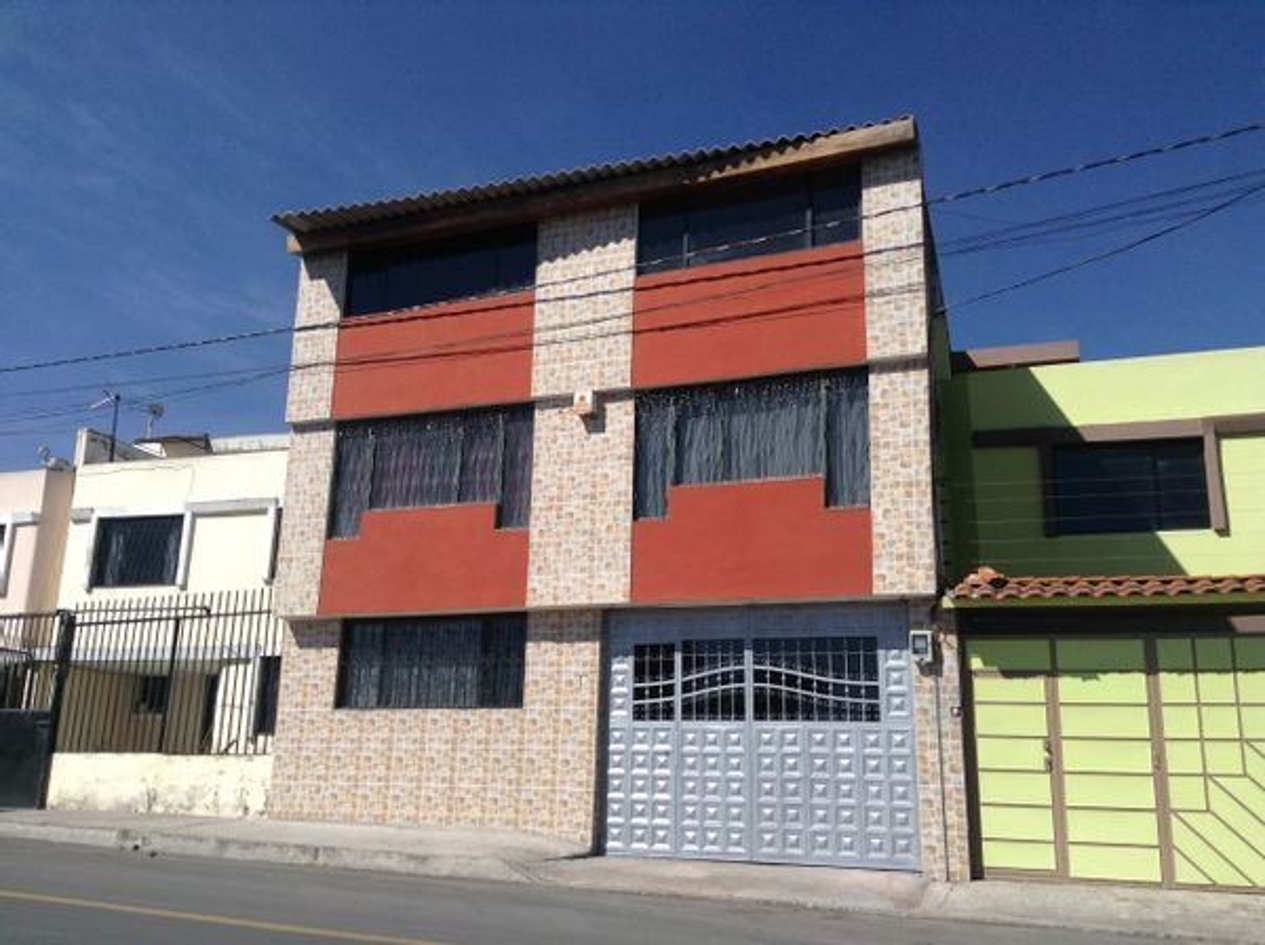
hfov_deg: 55.4
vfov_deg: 42.8
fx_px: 1204
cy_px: 472
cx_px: 632
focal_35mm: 33
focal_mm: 3.3
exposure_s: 1/1812
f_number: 2.4
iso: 25
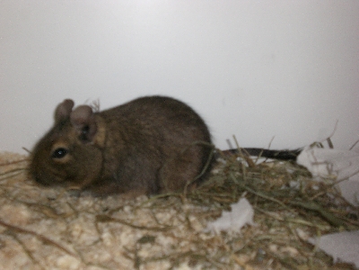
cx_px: 180
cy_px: 135
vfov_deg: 19.6
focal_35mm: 75
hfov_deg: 26.0
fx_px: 778
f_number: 4.5
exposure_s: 1/60
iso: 200
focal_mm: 12.47
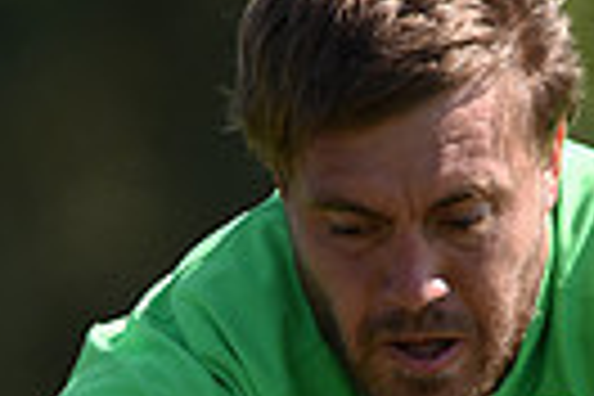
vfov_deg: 0.7
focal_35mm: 1847
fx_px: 30473
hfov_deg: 1.1
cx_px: -140
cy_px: 817
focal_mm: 420
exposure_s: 1/1000
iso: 200
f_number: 4
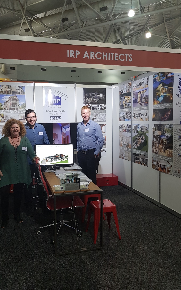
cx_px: 79
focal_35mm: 28
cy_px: 143
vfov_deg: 66.5
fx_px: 221
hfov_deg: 44.4
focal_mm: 4.2
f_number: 1.7
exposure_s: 1/50
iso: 100
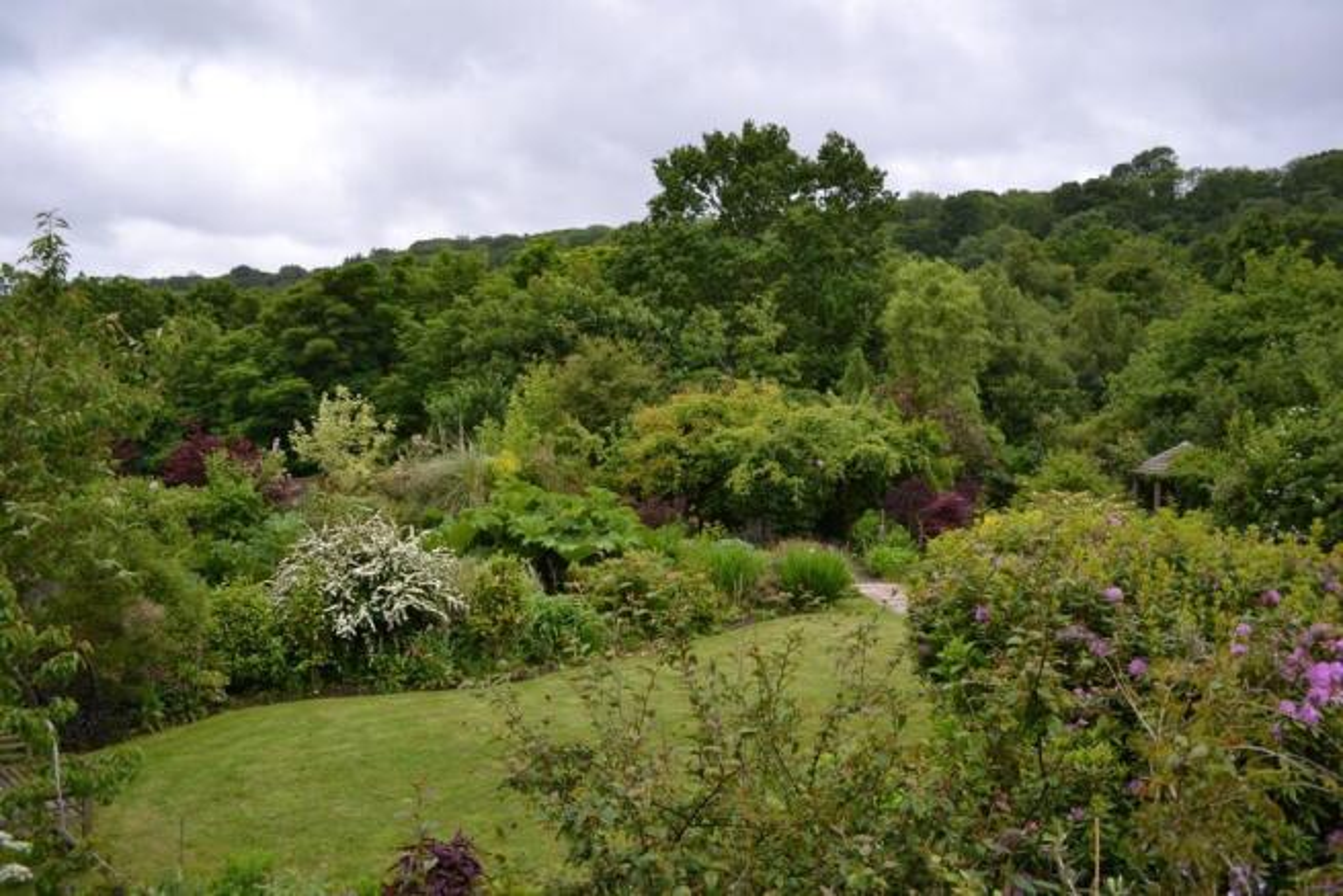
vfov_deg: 48.0
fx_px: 1007
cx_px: 672
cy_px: 448
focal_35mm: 27
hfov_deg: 67.4
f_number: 3.5
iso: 100
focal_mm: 18
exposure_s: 1/160
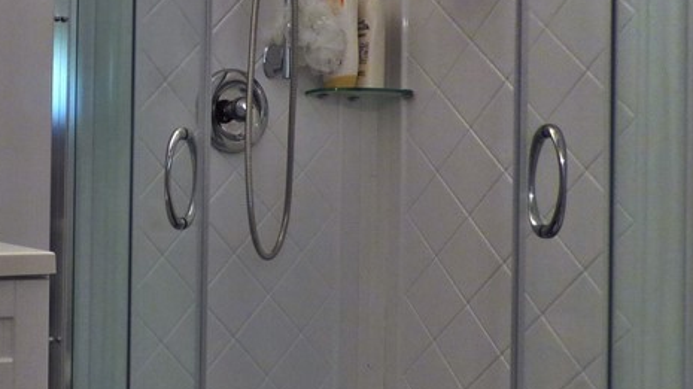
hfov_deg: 40.1
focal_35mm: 48
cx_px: 85
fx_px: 882
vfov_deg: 24.9
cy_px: 183
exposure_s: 1/25
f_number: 2.8
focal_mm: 3.58
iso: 400
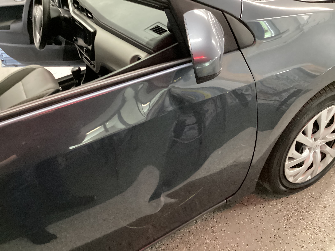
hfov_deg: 58.4
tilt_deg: -39.1
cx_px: 168
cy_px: 126
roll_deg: +9.8
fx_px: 300
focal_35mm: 31
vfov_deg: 45.4
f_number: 2.4
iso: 640
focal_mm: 3.3
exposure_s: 1/24
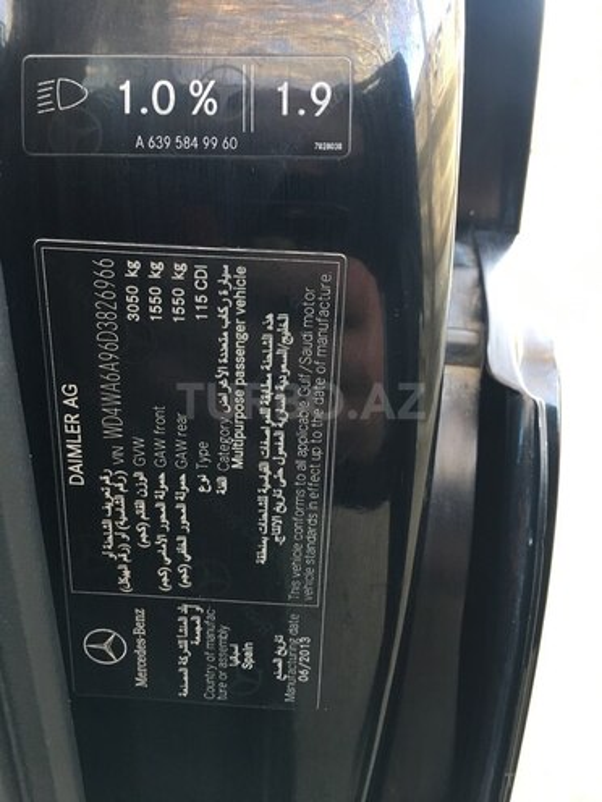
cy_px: 401
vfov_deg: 61.7
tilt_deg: -23.4
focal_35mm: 29
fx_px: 672
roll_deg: +0.5
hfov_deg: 48.2
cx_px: 301
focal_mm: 4.15
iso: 125
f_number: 2.2
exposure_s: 1/33
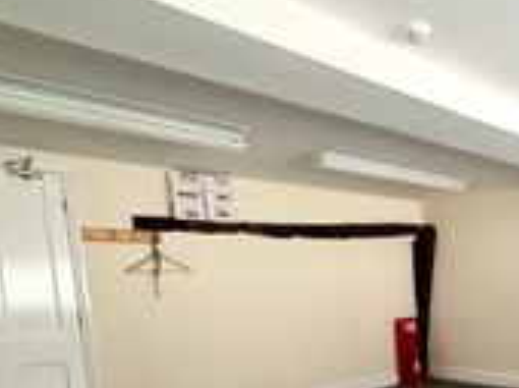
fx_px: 494
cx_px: 482
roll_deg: +2.9
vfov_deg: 40.2
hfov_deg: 48.6
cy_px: 336
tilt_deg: -6.9
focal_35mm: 33
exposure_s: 1/50
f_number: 2.2
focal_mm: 2.22
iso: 500
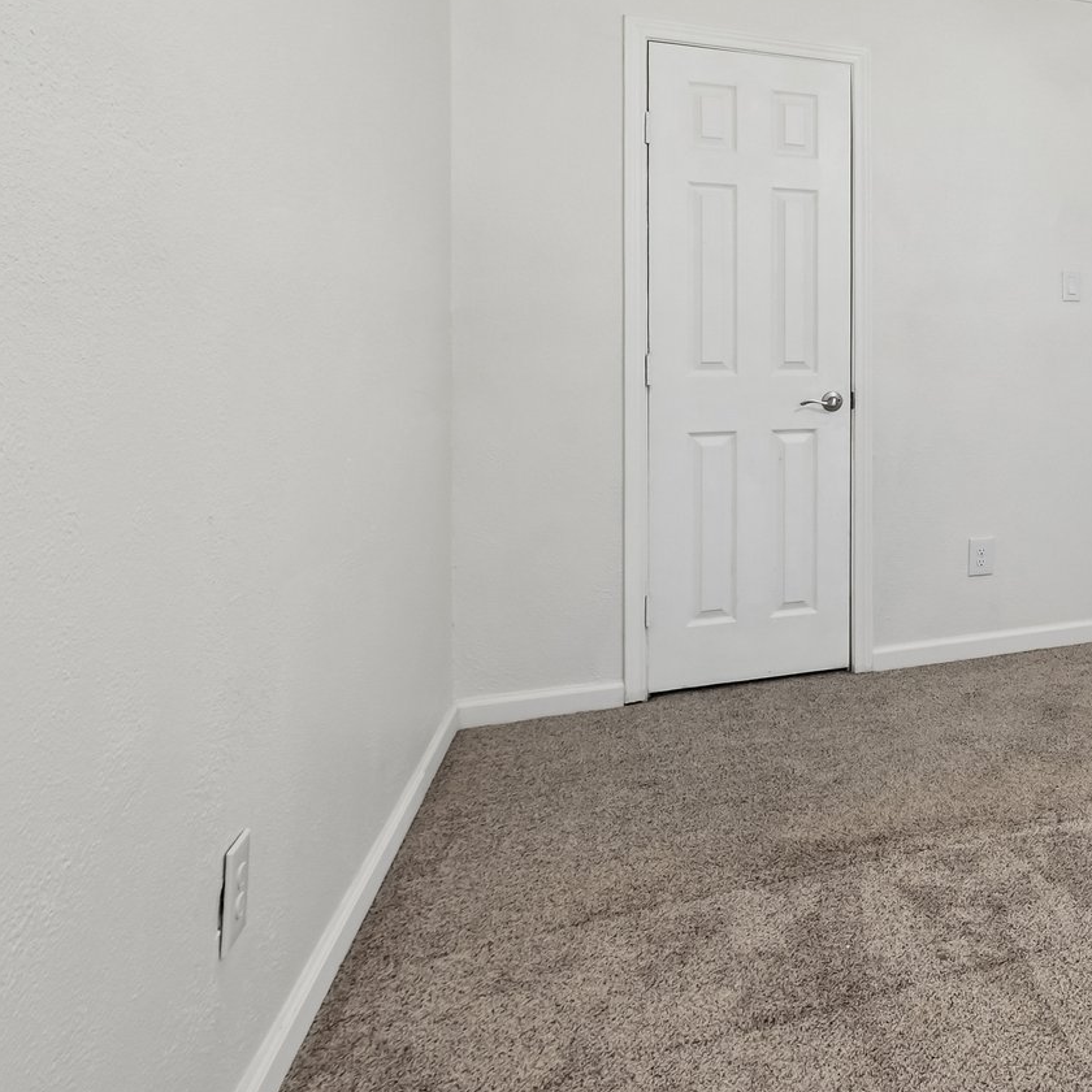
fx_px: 1035
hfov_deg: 44.7
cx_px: 1153
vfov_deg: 55.0
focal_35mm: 29
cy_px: 411
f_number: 8
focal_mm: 14
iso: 400
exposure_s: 1/15
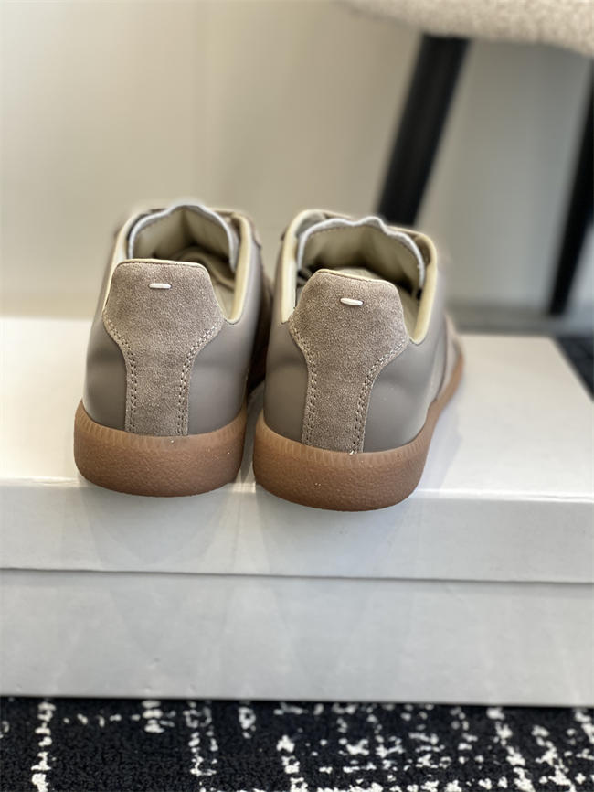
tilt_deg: -22.1
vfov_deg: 36.8
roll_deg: -3.5
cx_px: 297
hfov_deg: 28.0
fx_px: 1189
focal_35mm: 52
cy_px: 396
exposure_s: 1/122
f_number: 2
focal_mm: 6
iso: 64
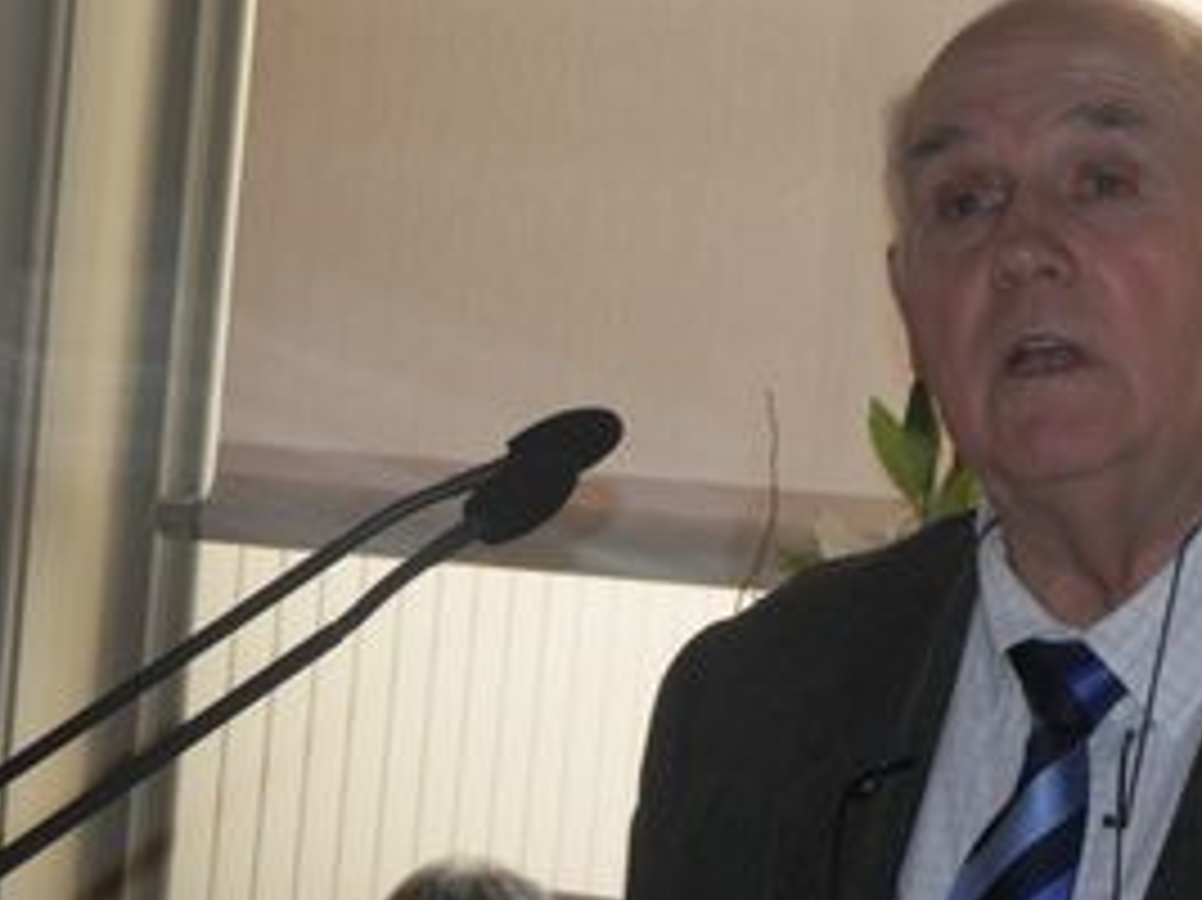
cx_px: 887
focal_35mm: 159
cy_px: 531
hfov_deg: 12.4
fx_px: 5519
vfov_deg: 9.3
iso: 100
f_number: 4.5
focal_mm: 19
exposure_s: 1/50
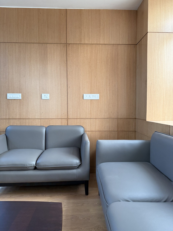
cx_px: 86
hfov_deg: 56.8
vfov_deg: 71.6
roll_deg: -0.8
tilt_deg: -2.5
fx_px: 160
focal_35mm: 24
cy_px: 116
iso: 160
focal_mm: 6.76
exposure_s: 1/100
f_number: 1.78
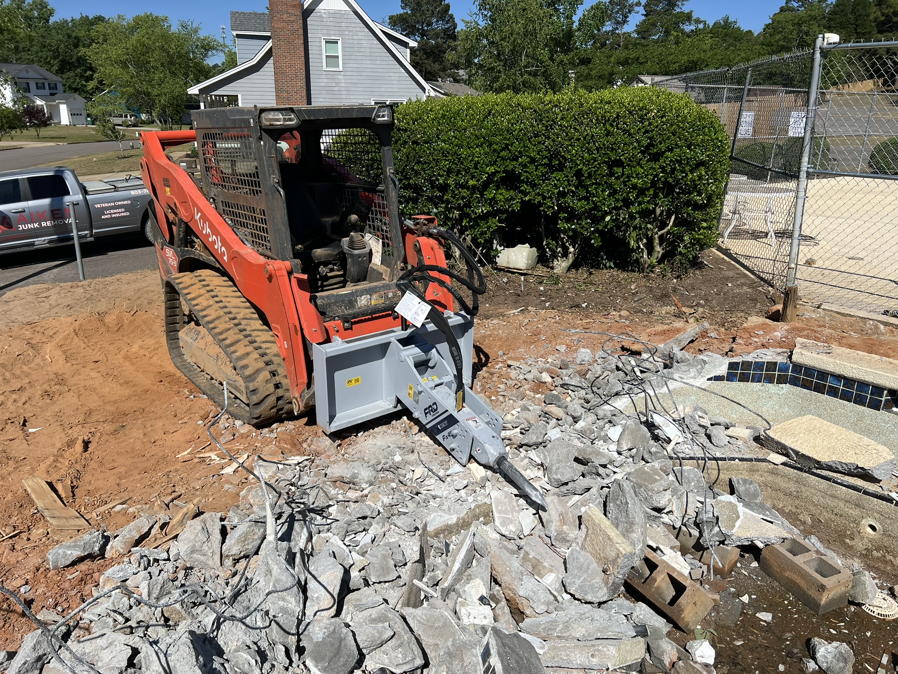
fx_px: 674
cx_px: 449
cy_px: 337
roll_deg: -0.5
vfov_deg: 53.1
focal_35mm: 26
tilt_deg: -22.3
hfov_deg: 67.3
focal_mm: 5.7
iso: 50
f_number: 1.5
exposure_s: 1/7463
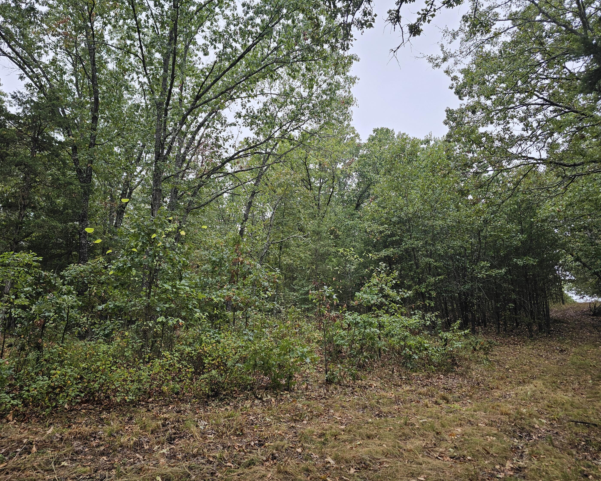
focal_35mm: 24
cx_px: 291
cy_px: 241
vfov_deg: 58.8
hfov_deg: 70.3
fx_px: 427
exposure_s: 1/180
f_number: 1.7
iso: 50
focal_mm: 6.3
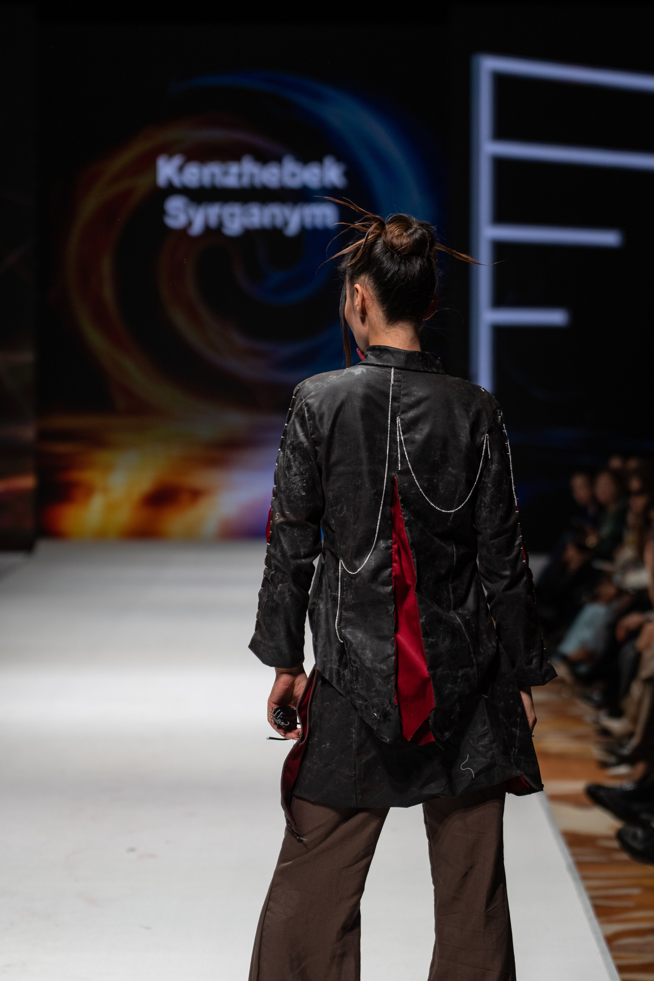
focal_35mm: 147
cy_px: 490
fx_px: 4005
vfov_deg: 14.0
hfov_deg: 9.3
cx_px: 327
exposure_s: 1/400
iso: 200
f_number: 2.8
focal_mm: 98.3
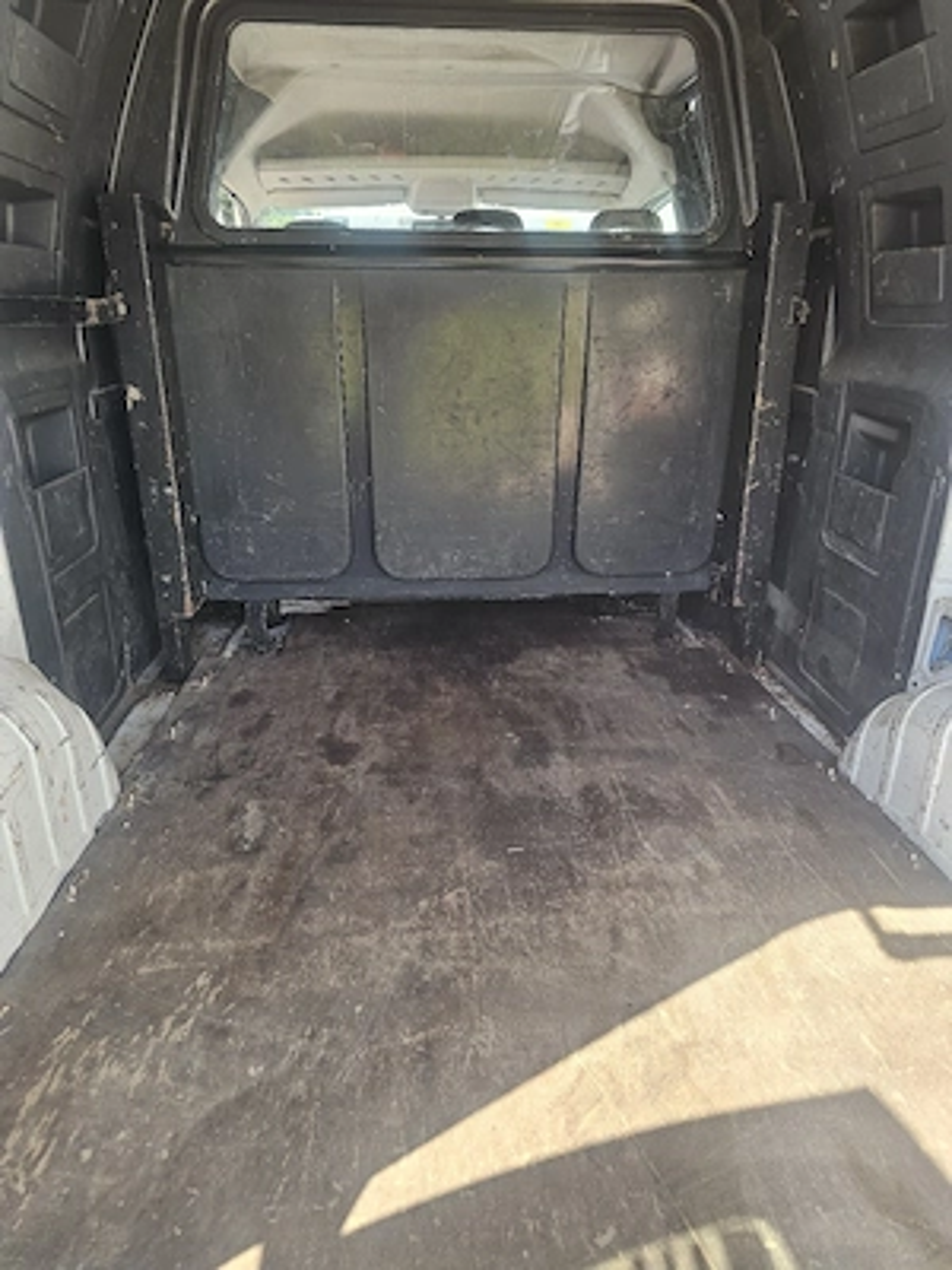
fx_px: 843
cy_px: 635
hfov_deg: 58.9
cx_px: 476
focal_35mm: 23
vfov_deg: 73.9
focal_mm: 6.3
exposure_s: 1/101
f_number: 1.7
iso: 25
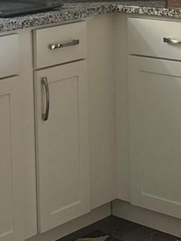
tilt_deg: -6.9
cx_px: 7
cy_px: -26
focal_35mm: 120
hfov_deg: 12.2
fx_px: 837
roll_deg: +1.7
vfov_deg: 15.9
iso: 640
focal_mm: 6.86
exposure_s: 1/60
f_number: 1.78
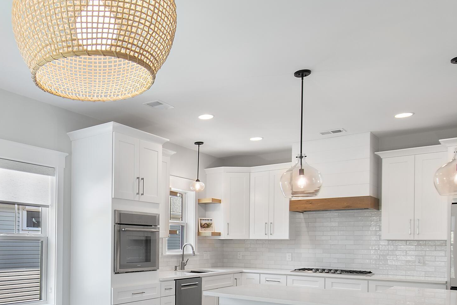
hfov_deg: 56.9
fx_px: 393
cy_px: 241
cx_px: 107
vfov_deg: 40.7
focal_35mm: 31
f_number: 4.5
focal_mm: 10
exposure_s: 1/10
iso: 100
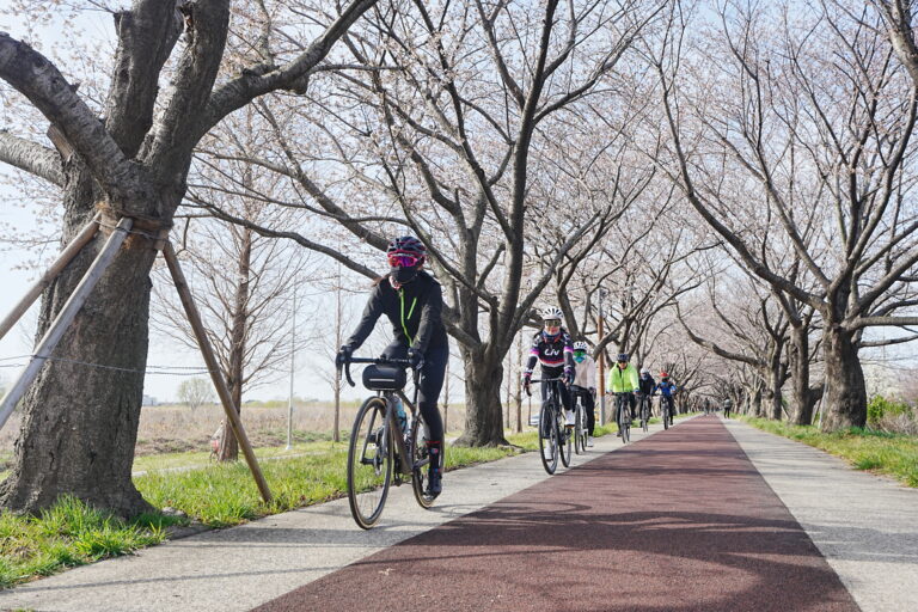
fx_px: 892
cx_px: 459
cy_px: 306
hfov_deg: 54.4
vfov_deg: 37.9
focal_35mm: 35
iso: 125
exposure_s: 1/250
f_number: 7.1
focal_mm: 35
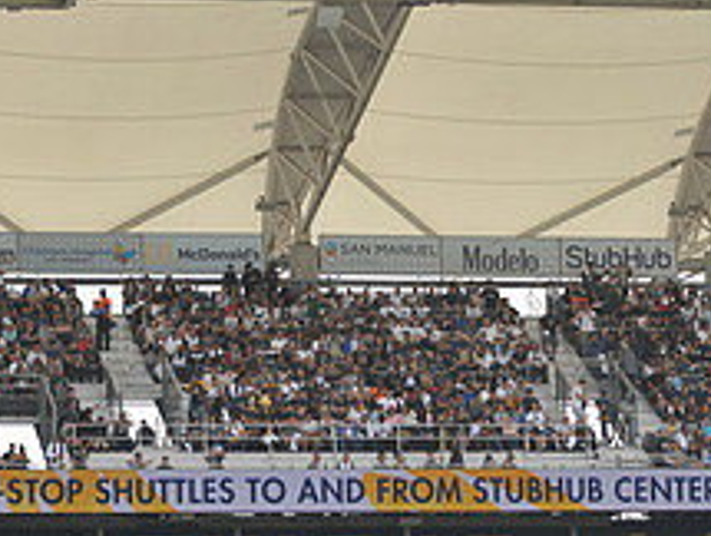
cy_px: 503
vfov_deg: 7.2
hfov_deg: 9.5
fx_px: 4259
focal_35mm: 207
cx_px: 311
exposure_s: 1/2500
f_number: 3.5
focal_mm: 80
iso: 320
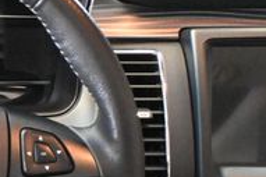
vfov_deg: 10.2
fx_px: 986
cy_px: 169
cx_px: -100
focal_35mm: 134
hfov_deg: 14.6
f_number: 4.5
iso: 12800
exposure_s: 1/50
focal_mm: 26.5
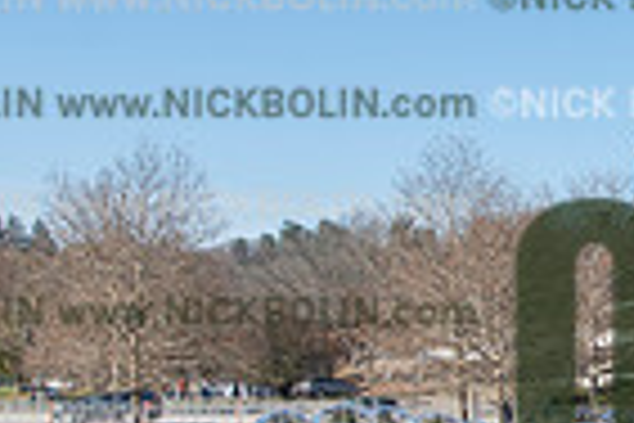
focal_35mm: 111
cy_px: 416
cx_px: 832
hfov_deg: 17.3
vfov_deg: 12.2
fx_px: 1955
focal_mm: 27
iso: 200
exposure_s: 1/1000
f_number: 5.6
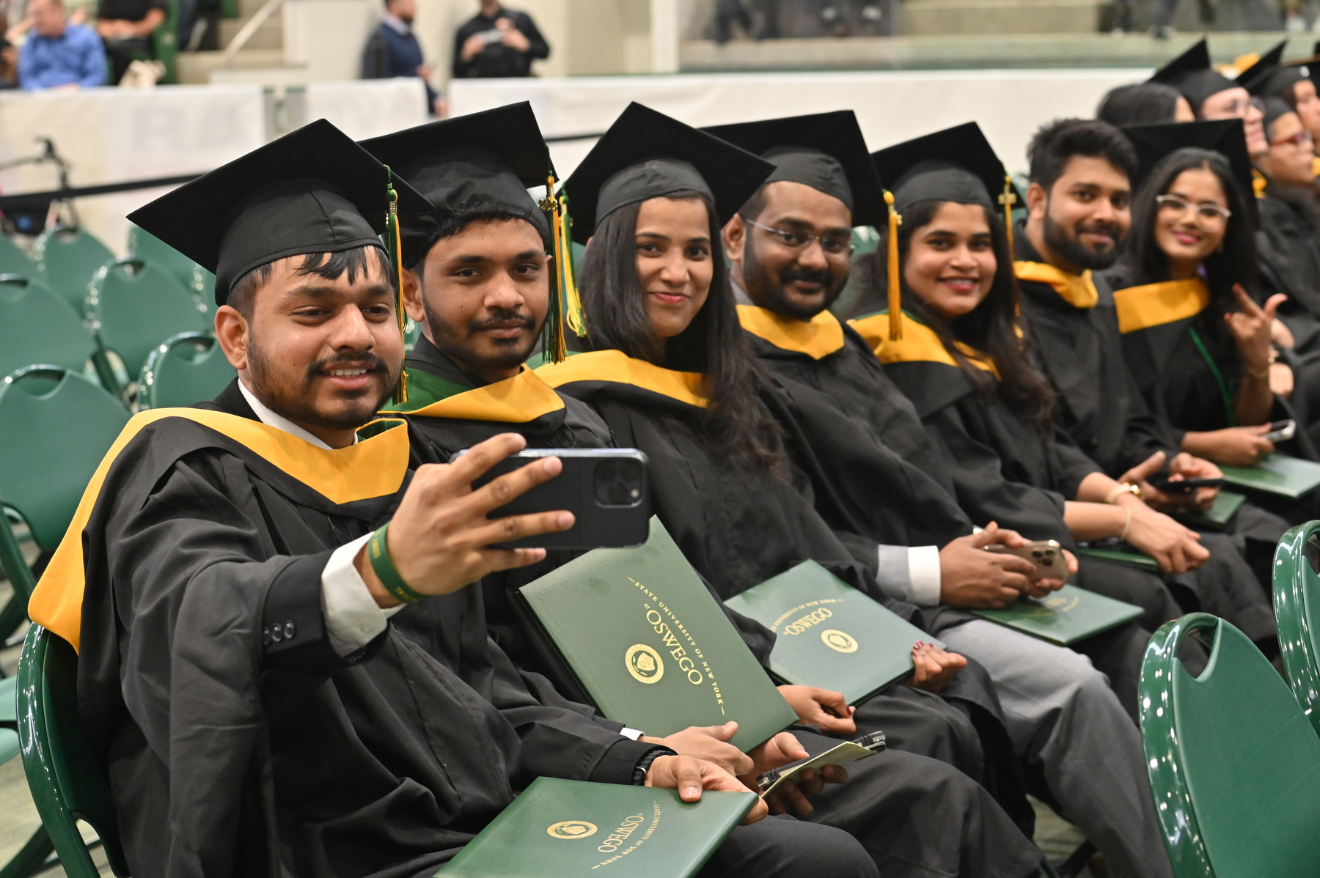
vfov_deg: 18.9
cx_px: 660
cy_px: 439
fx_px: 2638
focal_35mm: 72
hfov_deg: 28.1
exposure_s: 1/200
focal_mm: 72
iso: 2500
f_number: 5.6
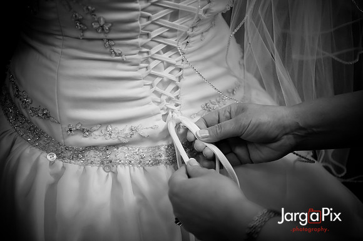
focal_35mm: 58
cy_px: 120
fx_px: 584
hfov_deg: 34.5
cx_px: 182
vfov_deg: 23.4
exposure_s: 1/125
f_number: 3.2
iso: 1600
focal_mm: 58
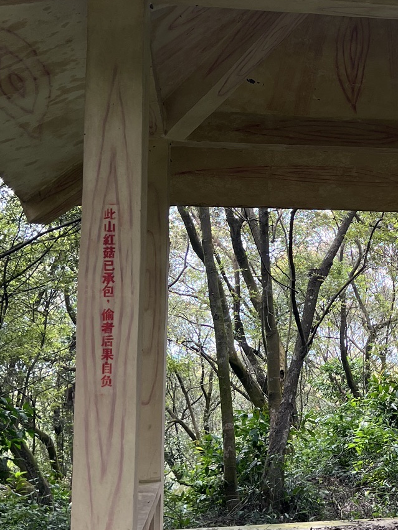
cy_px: 226
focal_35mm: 61
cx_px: 392
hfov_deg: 23.1
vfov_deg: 31.6
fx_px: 935
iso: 50
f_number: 1.5
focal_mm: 5.7
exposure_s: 1/163
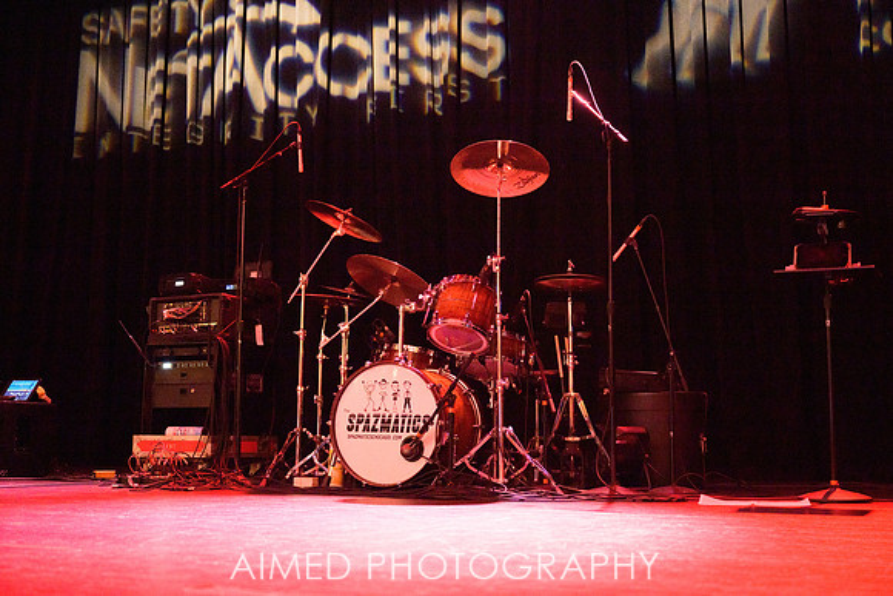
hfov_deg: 45.4
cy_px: 298
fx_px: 1067
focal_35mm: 43
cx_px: 446
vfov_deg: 31.2
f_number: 2.8
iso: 4000
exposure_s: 1/100
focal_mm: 43
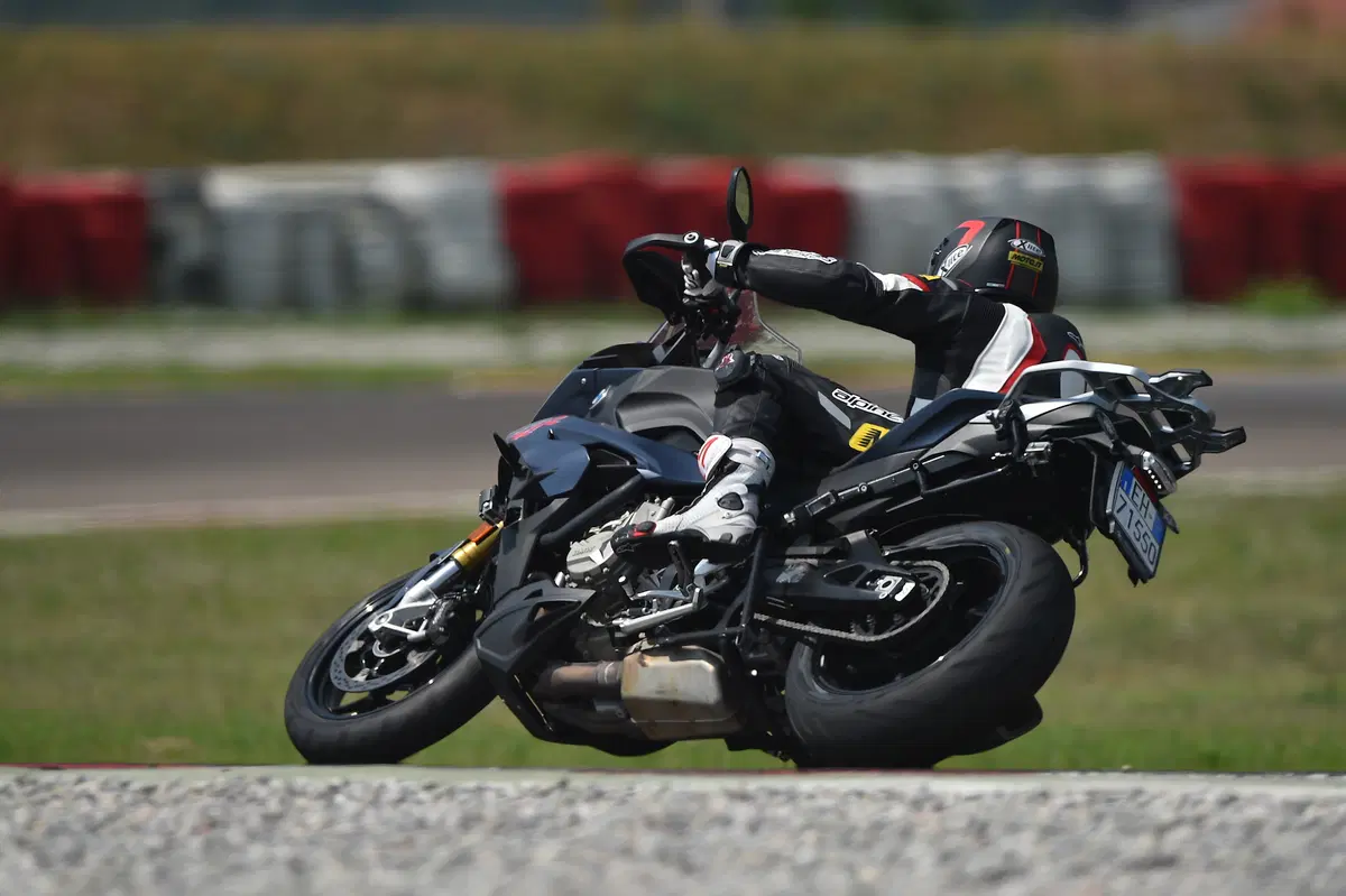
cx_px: 673
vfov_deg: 2.3
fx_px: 22423
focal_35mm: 600
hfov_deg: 3.4
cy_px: 448
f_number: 7.1
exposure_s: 1/1000
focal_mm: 600
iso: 63
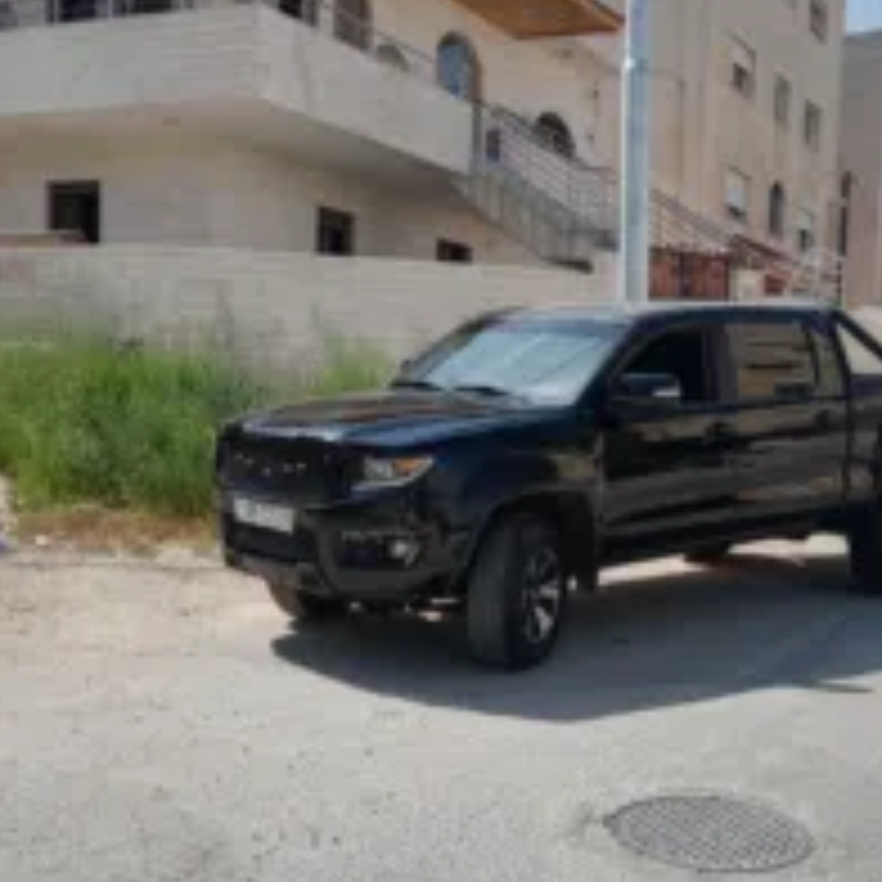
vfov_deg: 35.9
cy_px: 549
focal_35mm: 47
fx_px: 1355
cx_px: 585
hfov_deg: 35.7
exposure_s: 1/1605
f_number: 1.8
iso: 104
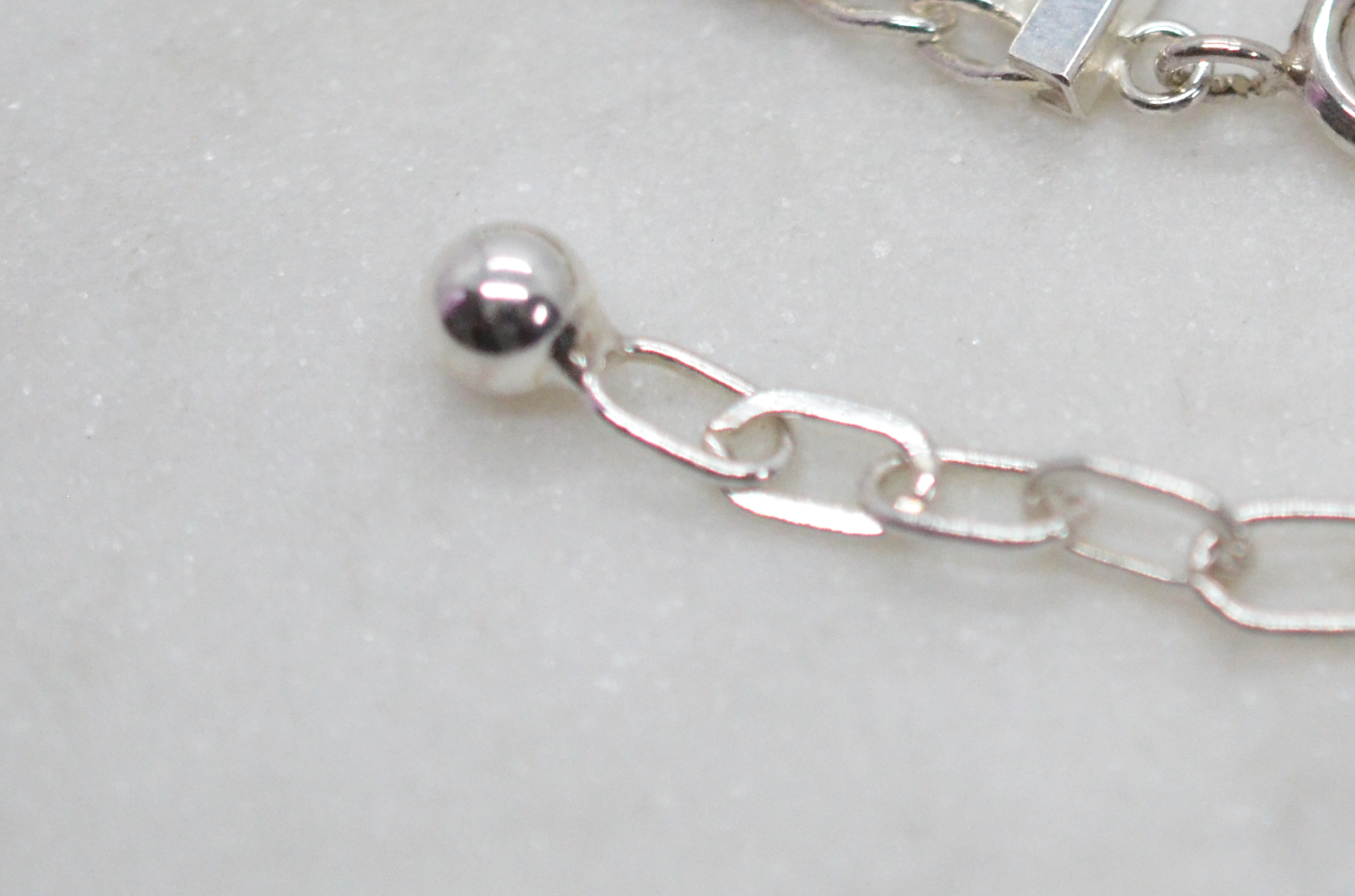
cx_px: 1770
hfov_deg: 12.4
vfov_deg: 8.5
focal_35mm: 161
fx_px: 6046
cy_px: 83
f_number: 4
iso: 2500
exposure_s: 1/2500
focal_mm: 40
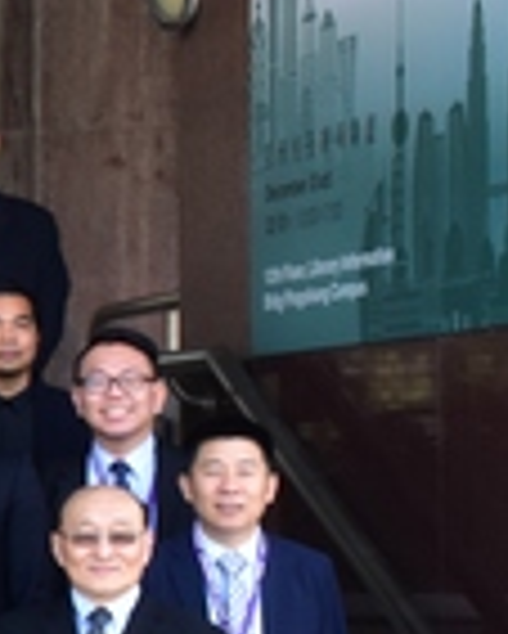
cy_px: 393
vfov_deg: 9.2
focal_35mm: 209
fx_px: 3924
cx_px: -1056
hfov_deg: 6.7
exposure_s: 1/200
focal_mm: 30
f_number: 5
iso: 640
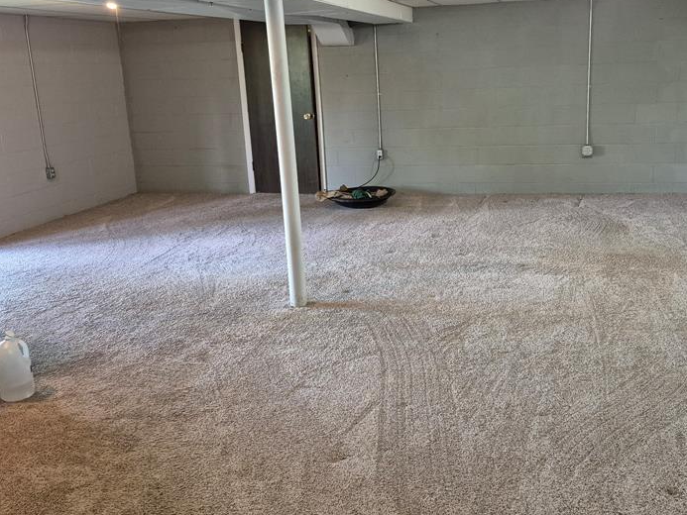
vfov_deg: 41.8
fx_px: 675
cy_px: 231
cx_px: 396
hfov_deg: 53.7
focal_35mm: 34
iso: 1000
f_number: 1.8
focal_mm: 5.4
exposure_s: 1/120
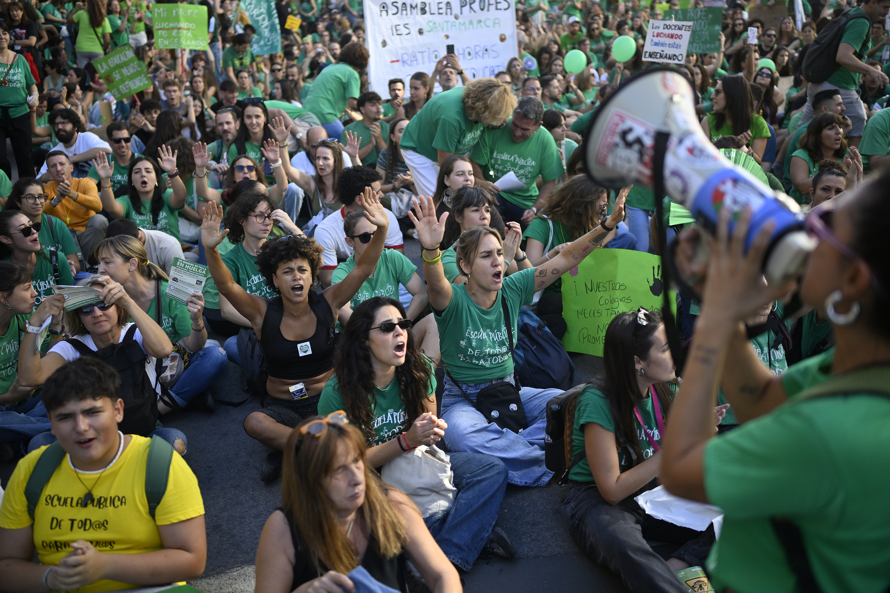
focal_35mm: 35
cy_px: 296
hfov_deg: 54.4
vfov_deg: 37.8
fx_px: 865
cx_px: 445
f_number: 1.8
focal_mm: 35
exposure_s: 1/2500
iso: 320
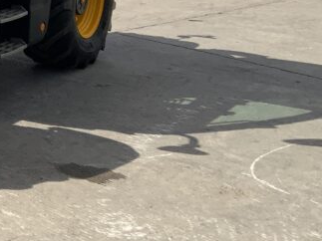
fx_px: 855
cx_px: -133
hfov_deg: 19.2
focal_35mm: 92
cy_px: -21
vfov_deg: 15.6
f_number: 1.8
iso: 16
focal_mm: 3
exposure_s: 1/2427
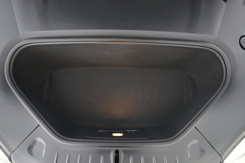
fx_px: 170
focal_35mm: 25
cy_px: 81
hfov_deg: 71.5
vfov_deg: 51.3
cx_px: 124
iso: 12800
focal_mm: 24
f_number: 2.8
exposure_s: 1/100
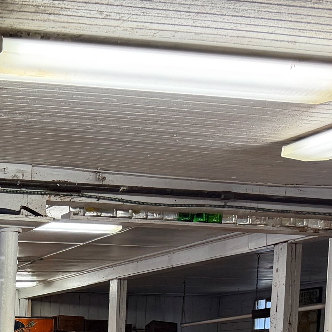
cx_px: -159
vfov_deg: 20.8
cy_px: 430
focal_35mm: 76
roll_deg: -0.7
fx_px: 825
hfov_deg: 19.9
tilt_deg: -4.4
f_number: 1.78
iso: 320
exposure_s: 1/60
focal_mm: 6.76
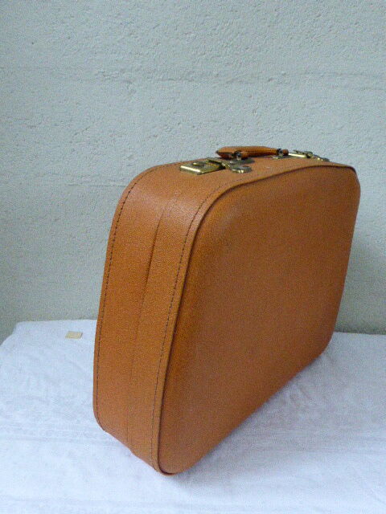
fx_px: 461
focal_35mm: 31
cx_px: 193
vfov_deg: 58.4
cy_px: 257
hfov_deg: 45.4
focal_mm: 5.4
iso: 1600
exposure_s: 1/125
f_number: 3.6
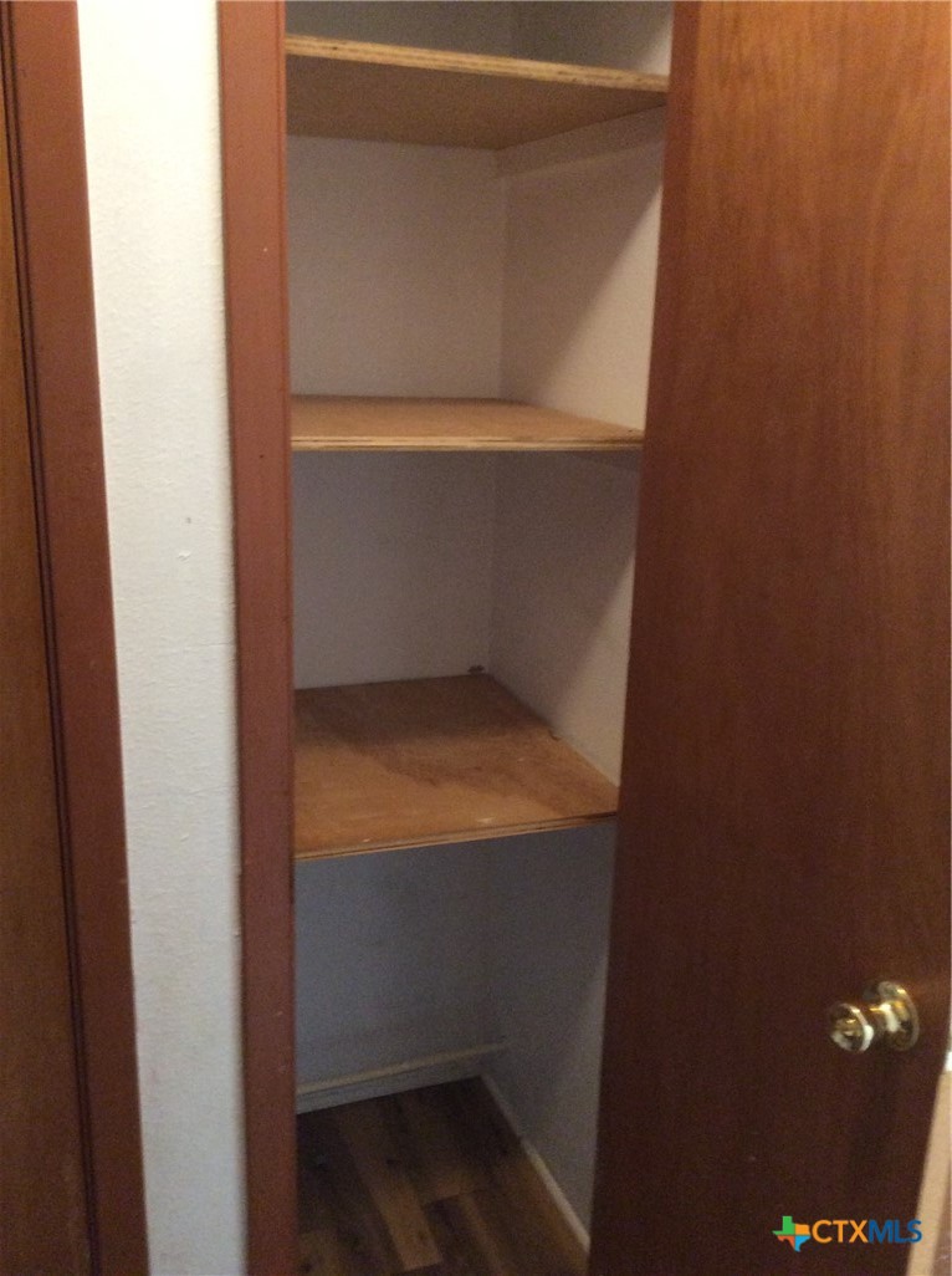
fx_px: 1177
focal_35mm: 32
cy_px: 638
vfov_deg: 56.9
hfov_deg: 44.0
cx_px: 476
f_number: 2.4
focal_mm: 3.3
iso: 250
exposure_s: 1/15
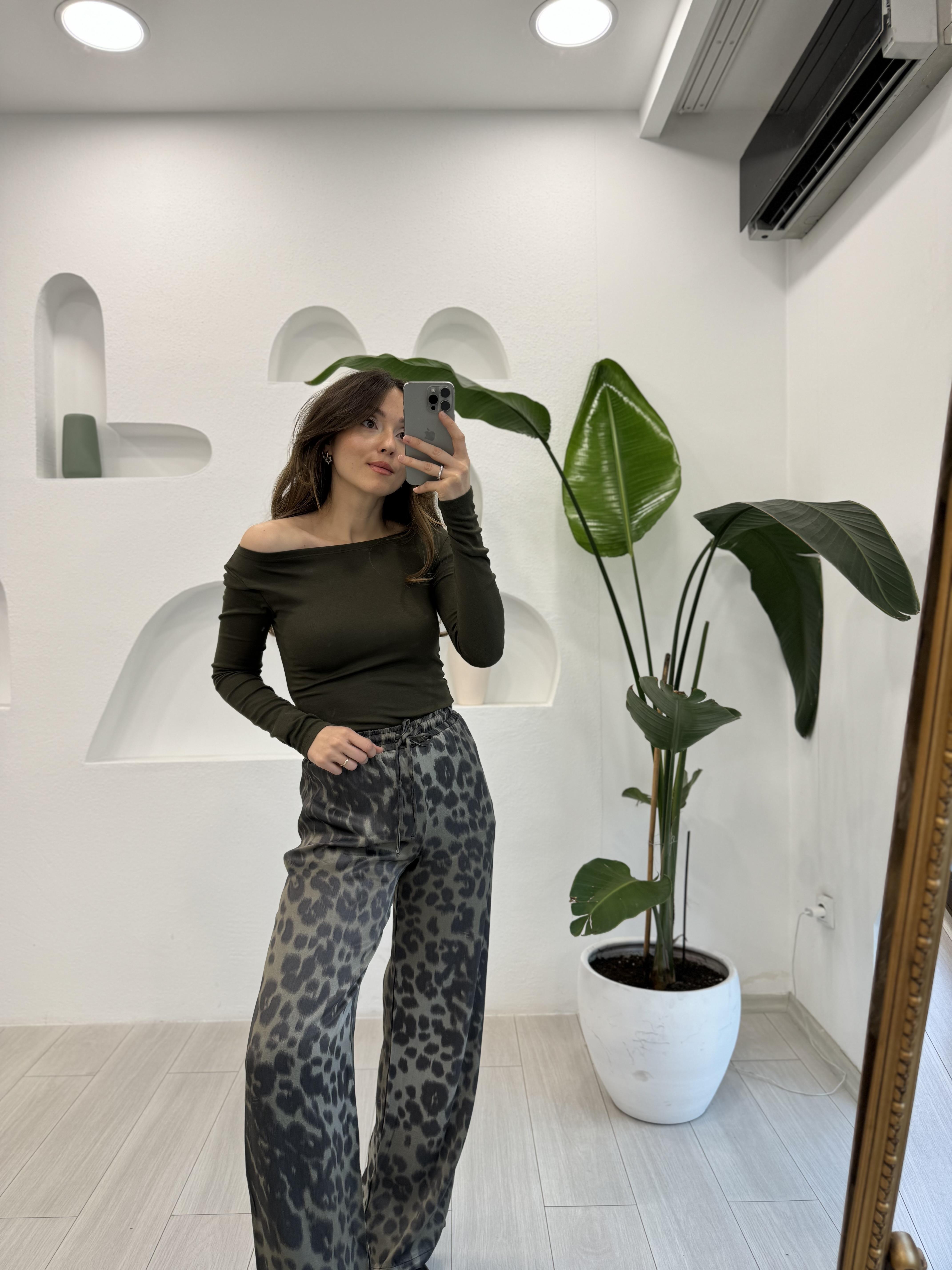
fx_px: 880
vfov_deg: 71.6
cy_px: 635
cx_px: 476
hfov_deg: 56.8
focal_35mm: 24
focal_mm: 6.76
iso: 64
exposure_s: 1/100
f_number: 1.78
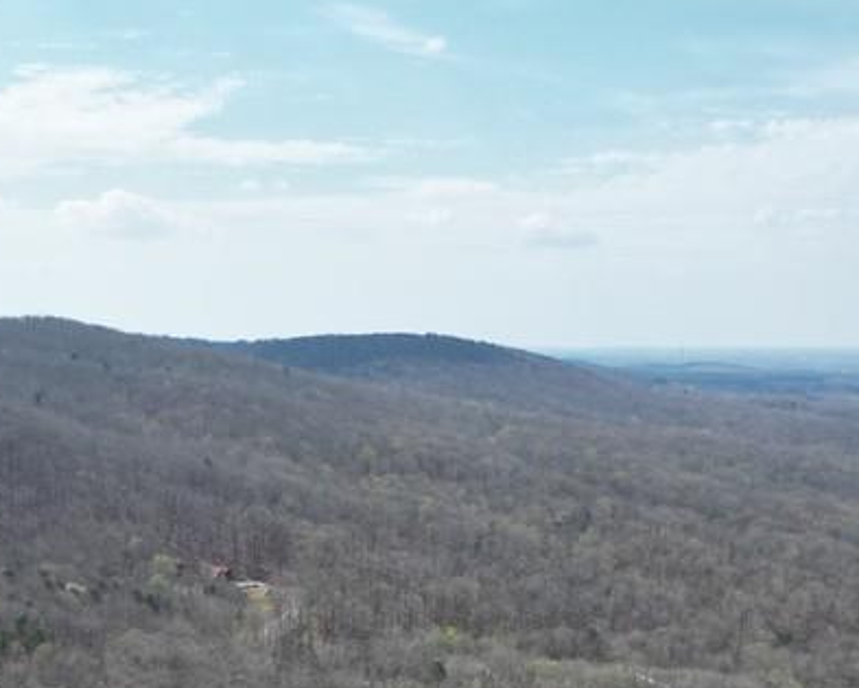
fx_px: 1552
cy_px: 786
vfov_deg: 23.3
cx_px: 387
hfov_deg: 30.9
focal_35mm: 61
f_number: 1.7
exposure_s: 1/3200
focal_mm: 6.72
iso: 140
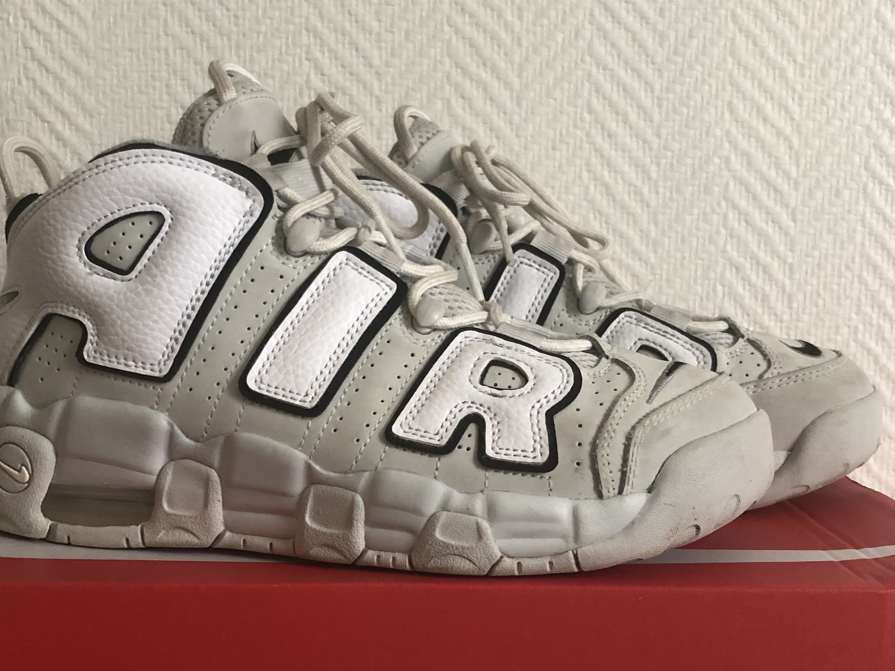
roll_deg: +0.1
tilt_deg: -9.7
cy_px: 459
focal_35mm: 42
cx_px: 410
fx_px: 1086
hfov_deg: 44.8
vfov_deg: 34.0
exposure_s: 1/13
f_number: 1.8
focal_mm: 3.99
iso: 100
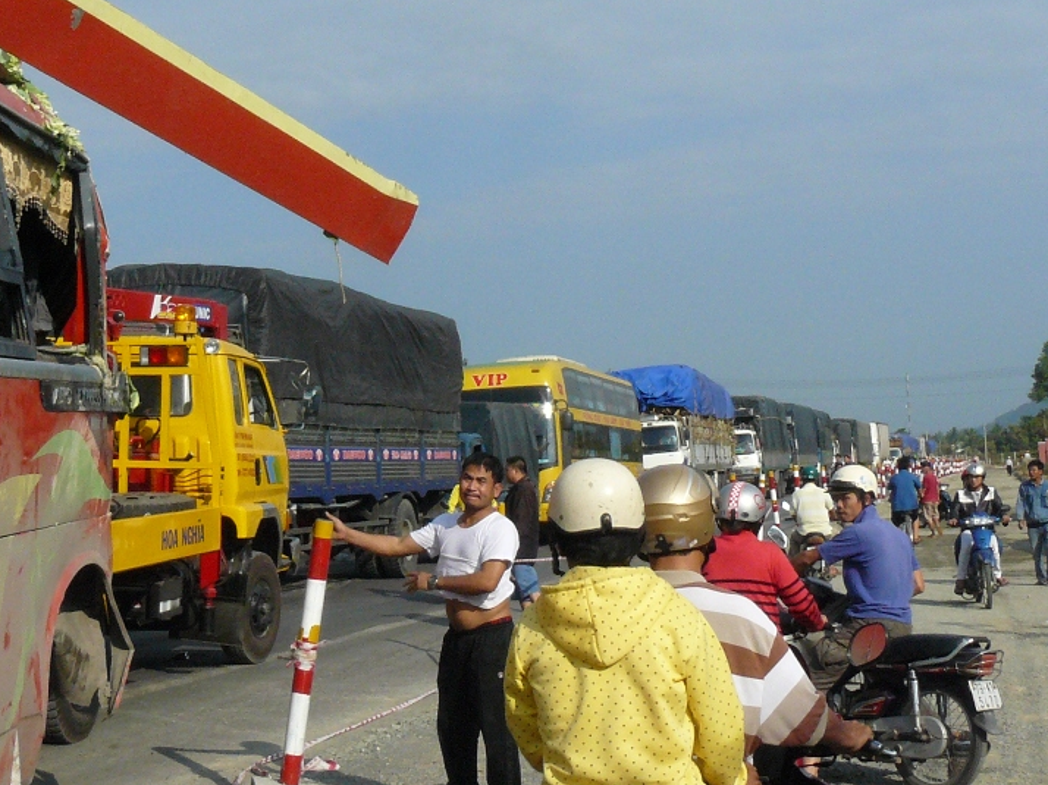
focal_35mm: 66
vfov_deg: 22.2
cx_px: 418
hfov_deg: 29.3
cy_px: 277
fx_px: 1997
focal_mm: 6.3
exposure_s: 1/500
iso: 200
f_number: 8
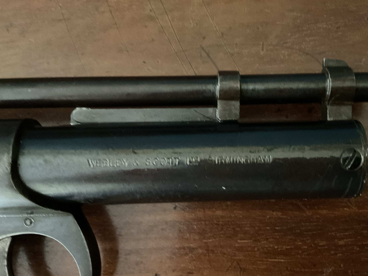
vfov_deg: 37.6
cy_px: 160
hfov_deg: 48.8
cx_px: 212
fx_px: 404
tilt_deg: -86.6
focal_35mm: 38
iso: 640
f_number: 1.8
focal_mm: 3
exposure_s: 1/17
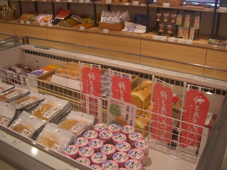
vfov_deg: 37.7
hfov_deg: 49.0
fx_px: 249
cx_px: 114
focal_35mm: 38
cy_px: 85
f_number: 2.8
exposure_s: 1/80
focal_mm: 7.9
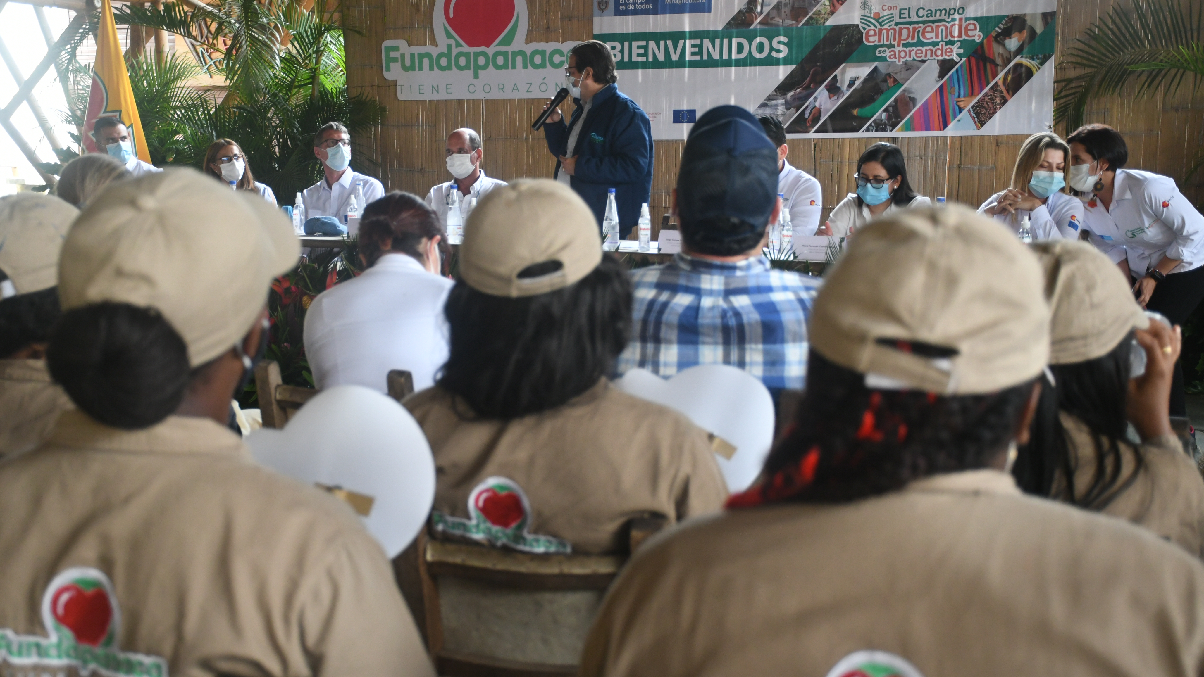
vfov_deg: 23.5
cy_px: 393
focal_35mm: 51
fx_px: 1628
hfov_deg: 40.6
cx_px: 602
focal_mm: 32
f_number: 4
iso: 1250
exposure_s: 1/125
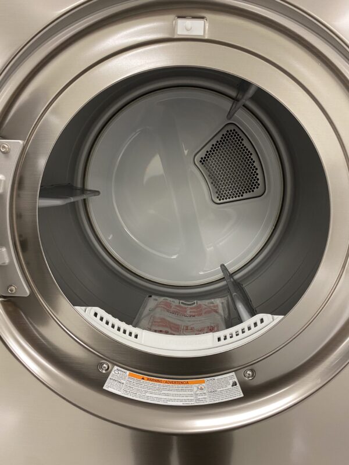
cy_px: 232
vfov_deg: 67.3
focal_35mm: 26
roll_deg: -2.3
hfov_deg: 53.1
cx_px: 174
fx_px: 350
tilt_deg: -8.3
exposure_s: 1/44
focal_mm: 4.25
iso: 125
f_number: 1.8
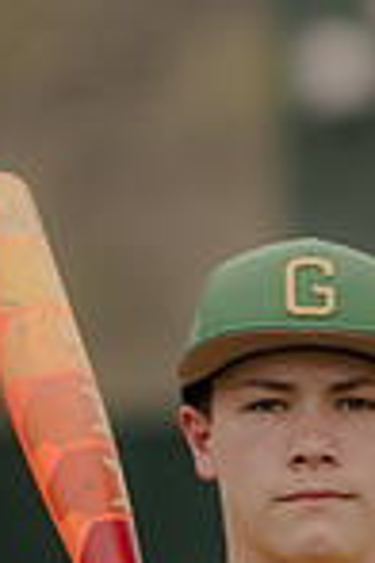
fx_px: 6093
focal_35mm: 390
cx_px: 341
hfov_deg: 3.5
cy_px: 647
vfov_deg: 5.3
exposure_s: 1/1600
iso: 125
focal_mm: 85
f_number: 1.4
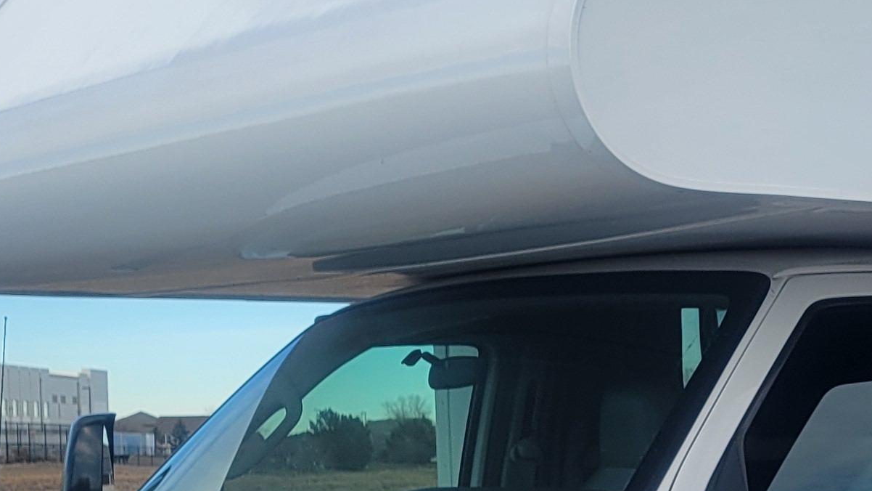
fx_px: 2196
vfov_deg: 12.5
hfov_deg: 21.5
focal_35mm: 95
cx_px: 906
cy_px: 538
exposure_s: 1/1328
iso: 40
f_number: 1.8
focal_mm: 5.4
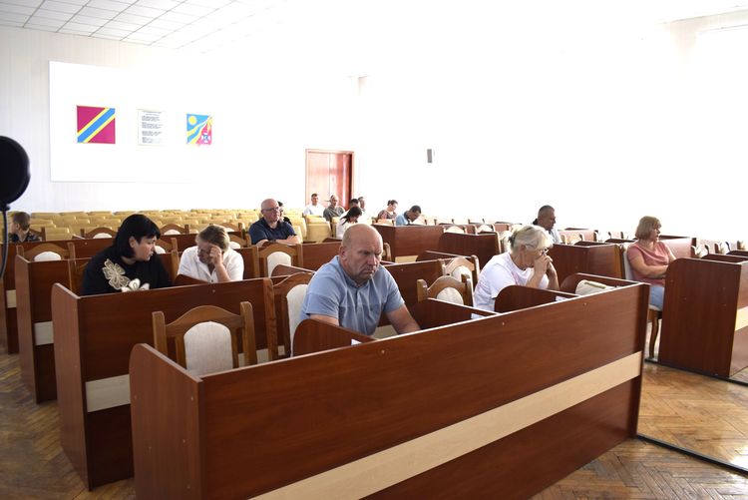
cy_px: 250
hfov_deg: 67.4
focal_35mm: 27
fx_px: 561
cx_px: 374
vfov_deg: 48.0
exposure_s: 1/200
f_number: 5
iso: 400
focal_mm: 18
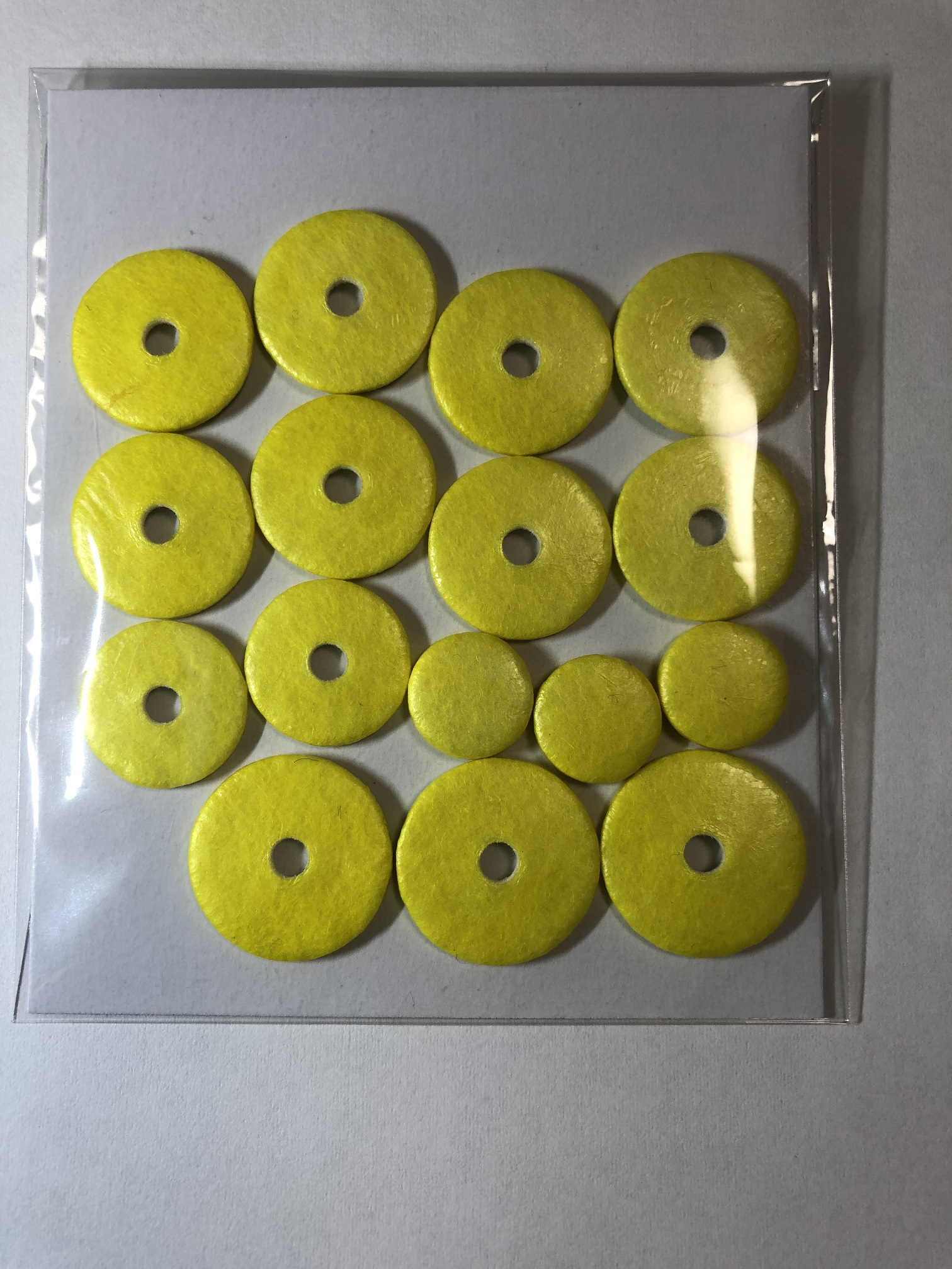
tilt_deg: -84.8
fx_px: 1027
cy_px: 634
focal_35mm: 28
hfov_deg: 49.7
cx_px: 476
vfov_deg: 63.4
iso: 20
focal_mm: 3.99
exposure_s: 1/100
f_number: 1.8
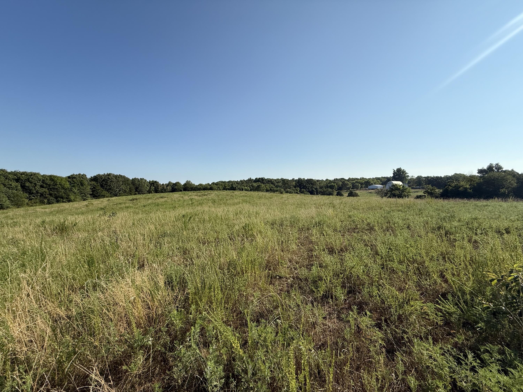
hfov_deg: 102.1
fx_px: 212
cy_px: 196
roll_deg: -0.1
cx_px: 262
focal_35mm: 14
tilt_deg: -2.4
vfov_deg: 85.7
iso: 50
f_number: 2.2
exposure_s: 1/3289
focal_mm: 2.22
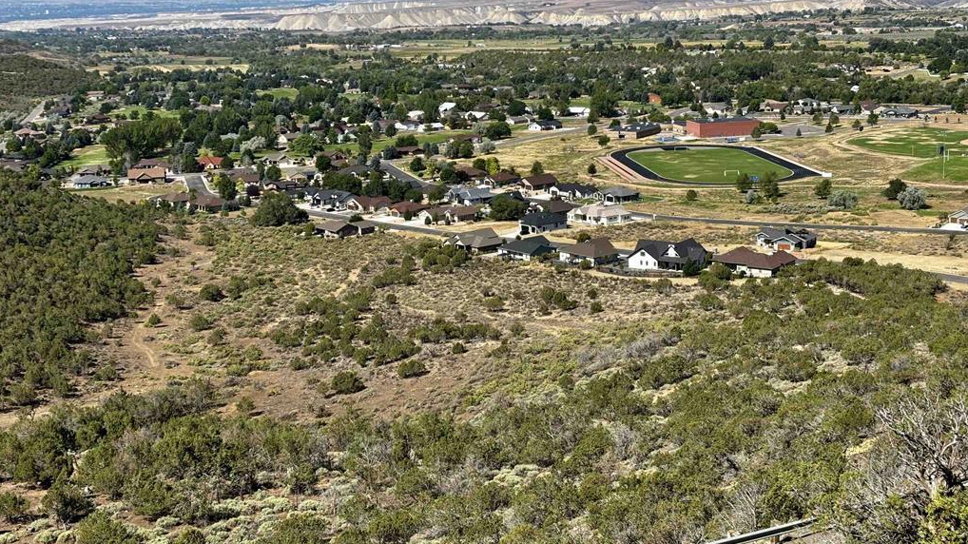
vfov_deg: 21.0
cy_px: 225
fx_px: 1463
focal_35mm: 57
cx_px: 484
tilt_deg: -9.9
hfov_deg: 36.6
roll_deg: +0.9
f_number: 1.6
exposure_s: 1/2710
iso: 40
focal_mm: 5.96
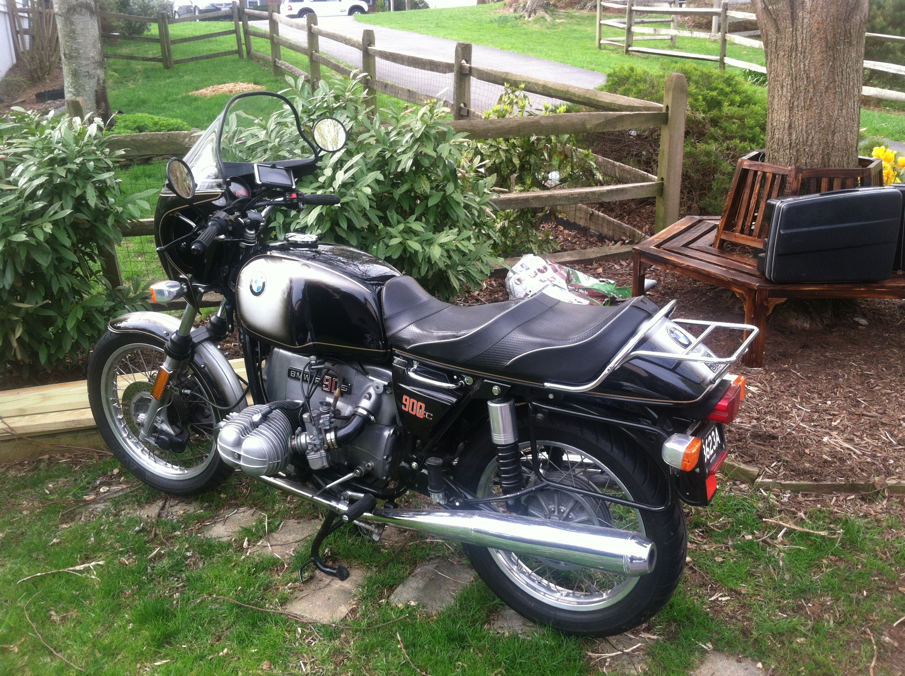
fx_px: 914
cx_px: 452
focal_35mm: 35
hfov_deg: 52.7
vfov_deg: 40.6
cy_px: 338
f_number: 2.8
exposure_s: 1/120
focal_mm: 3.85
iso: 100
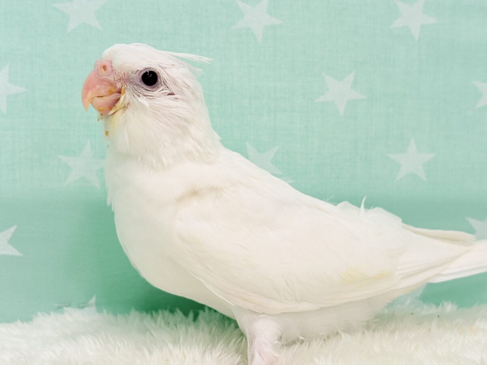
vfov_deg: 28.0
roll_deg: +0.0
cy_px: 182
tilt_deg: -2.9
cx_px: 244
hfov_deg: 36.8
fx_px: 732
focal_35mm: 52
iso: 40
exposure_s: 1/50
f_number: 1.6
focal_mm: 5.96
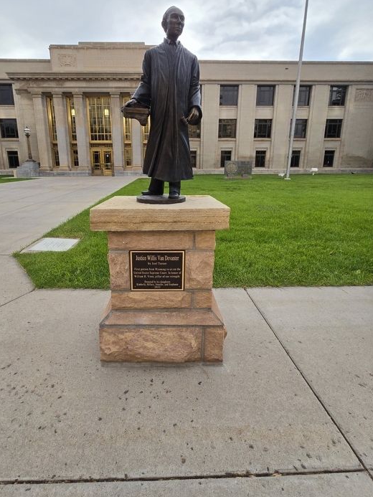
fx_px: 215
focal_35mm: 15
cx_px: 166
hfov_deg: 81.5
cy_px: 216
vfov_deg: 97.6
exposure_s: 1/583
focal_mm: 2.2
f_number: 2.2
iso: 80
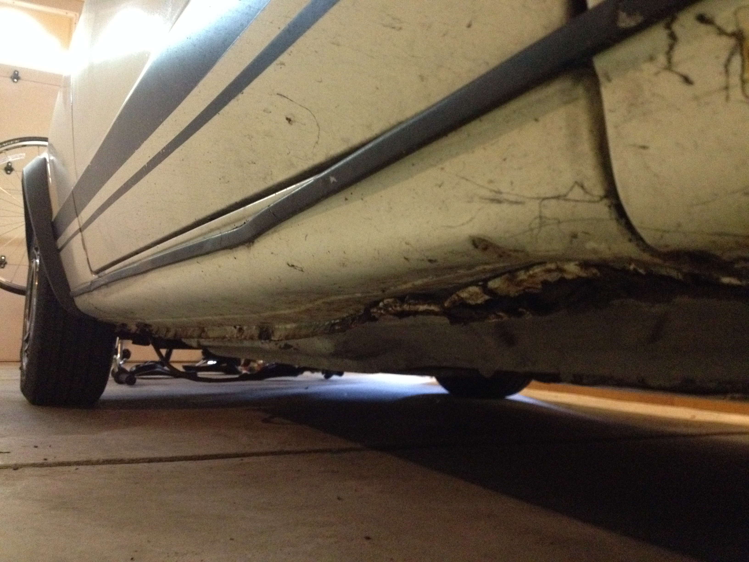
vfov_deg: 40.7
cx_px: 374
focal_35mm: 35
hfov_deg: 52.6
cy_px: 281
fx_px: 757
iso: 800
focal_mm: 4.28
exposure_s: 1/15
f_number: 2.4
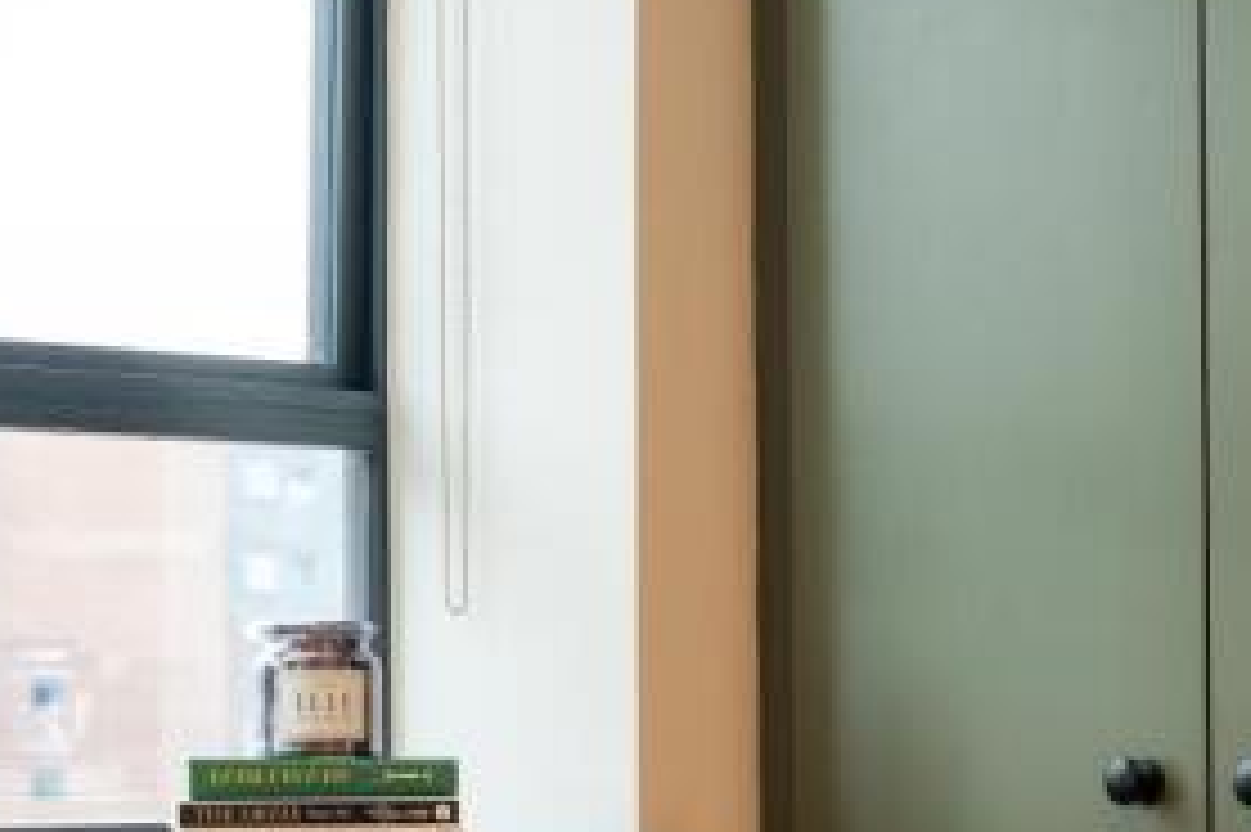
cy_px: 632
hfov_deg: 17.4
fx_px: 4098
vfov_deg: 11.6
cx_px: 623
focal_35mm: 118
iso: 200
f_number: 4
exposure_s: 1/60
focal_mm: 50
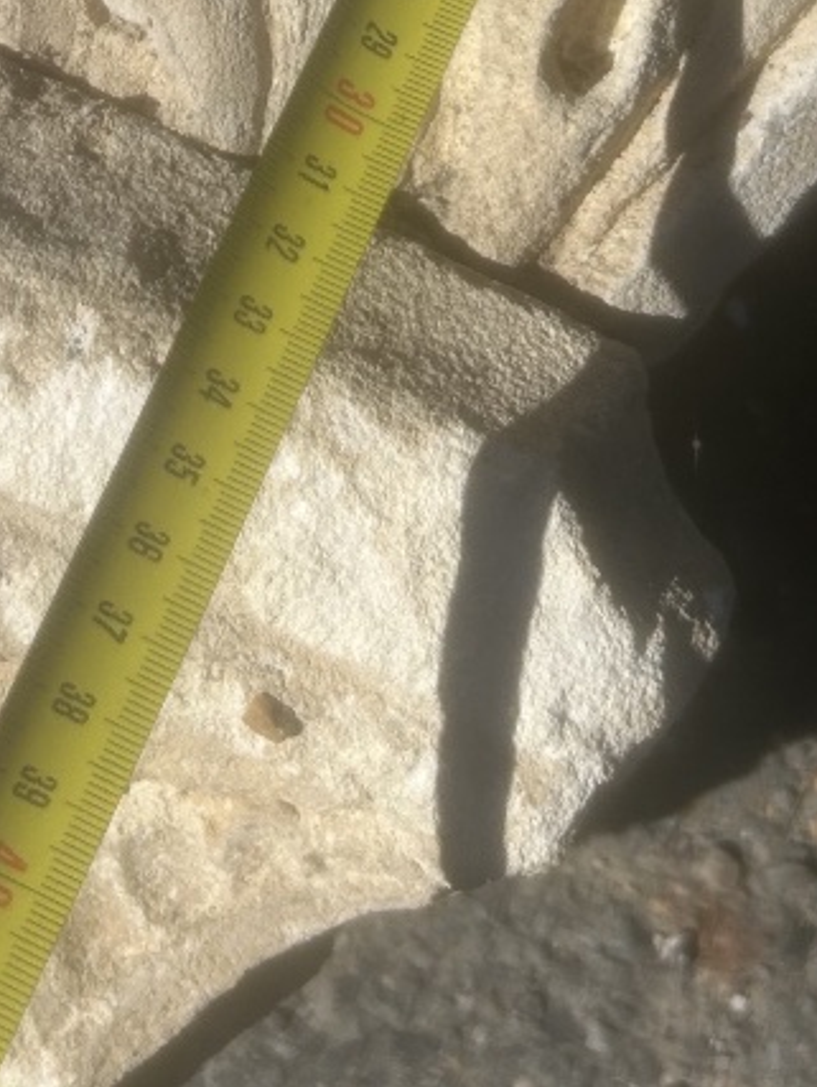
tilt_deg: -67.6
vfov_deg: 24.6
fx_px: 2294
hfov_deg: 20.1
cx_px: 239
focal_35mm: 73
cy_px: -153
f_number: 1.5
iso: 50
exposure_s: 1/11364
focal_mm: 5.7
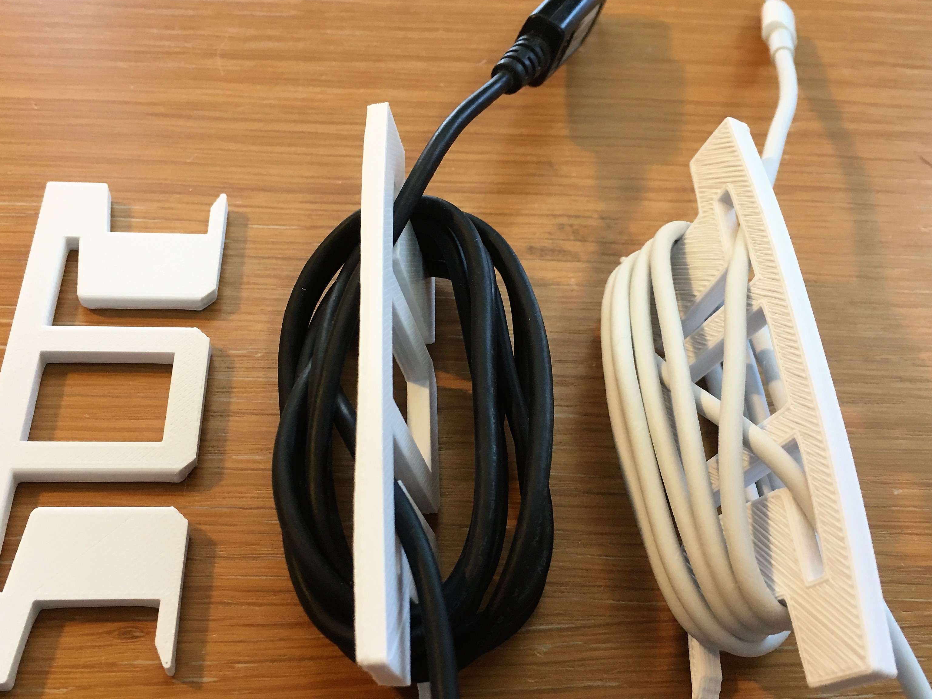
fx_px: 1023
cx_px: 427
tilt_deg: -56.0
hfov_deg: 48.9
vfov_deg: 37.7
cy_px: 376
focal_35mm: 38
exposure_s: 1/30
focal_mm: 4.15
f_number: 2.2
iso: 80
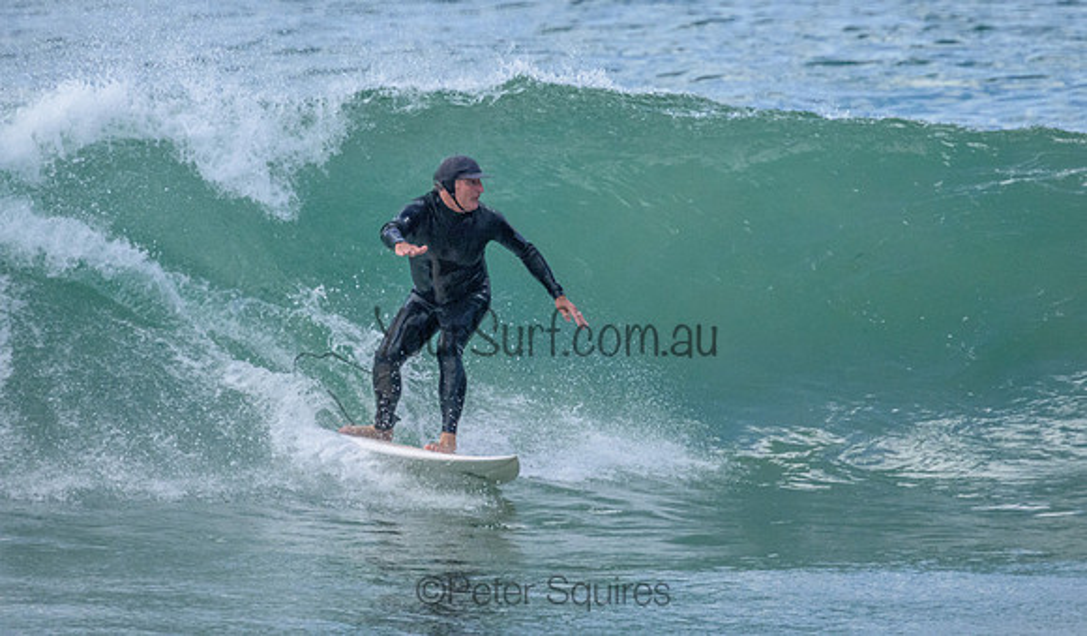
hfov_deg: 2.0
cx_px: 525
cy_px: 178
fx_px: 30534
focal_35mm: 1049
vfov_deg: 1.2
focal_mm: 800
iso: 4500
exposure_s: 1/1250
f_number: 11
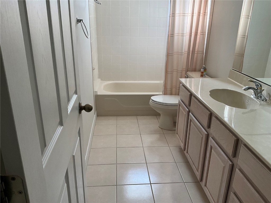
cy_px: 102
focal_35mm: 29
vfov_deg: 48.2
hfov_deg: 61.7
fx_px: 227
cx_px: 136
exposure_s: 1/122
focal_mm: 3
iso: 64
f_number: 1.8
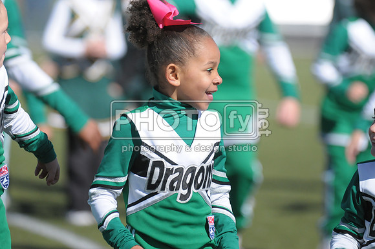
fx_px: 4837
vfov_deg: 2.9
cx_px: 188
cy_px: 124
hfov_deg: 4.4
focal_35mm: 465
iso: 1000
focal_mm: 310
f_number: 4
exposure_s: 1/8000
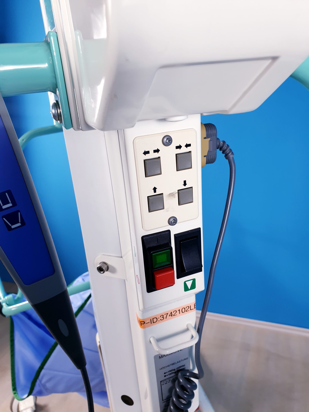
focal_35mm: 26
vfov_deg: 67.3
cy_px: 206
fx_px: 309
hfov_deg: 53.1
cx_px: 154
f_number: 2.4
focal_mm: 4.3
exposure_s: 1/50
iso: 64
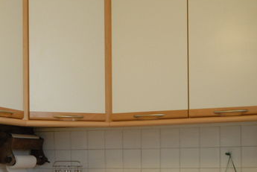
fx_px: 622
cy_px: 155
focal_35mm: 87
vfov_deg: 15.6
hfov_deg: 23.3
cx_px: 86
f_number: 5.6
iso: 500
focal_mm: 20
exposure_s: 1/10
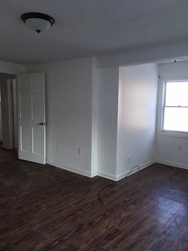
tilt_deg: -8.5
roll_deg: -1.2
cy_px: 126
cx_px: 94
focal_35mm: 29
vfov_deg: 61.7
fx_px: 210
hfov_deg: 48.2
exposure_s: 1/30
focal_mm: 4.15
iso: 32
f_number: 2.2
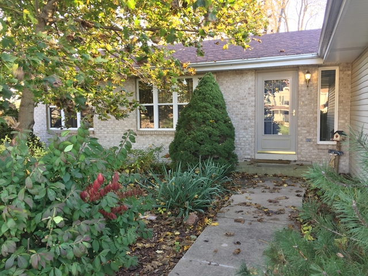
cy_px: 138
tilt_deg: -4.7
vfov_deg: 48.2
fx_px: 308
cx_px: 184
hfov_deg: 61.7
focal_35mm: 29
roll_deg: -0.6
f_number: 2.2
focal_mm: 4.15
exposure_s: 1/40
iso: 32
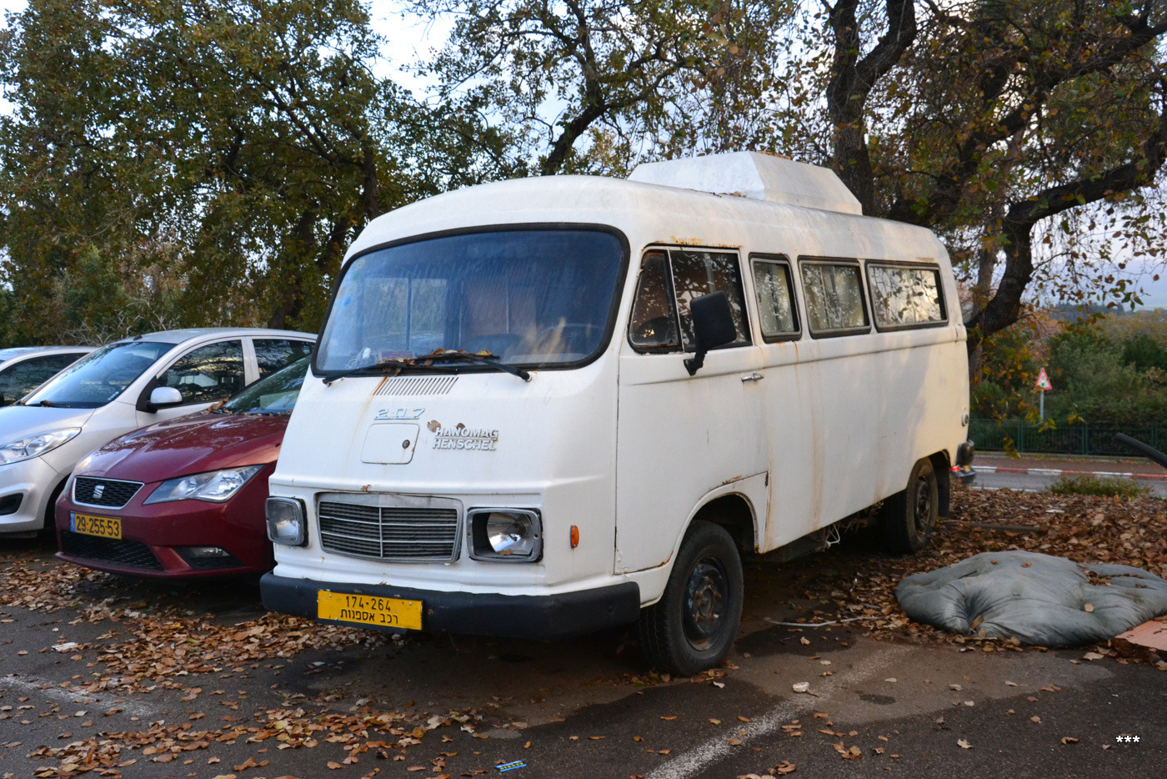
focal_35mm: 36
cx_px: 584
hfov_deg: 53.1
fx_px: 1167
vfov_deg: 36.9
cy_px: 390
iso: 1600
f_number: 10
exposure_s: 1/200
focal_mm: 24
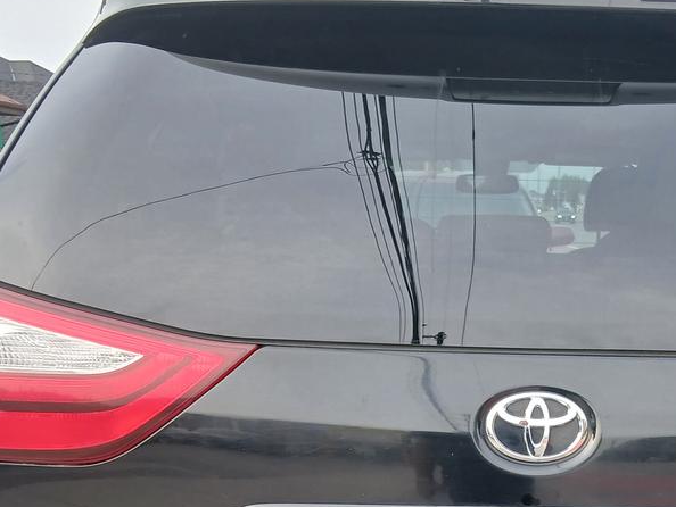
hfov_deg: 33.8
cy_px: 457
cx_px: 492
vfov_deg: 25.3
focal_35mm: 56
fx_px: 1094
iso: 25
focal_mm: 3.98
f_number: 1.8
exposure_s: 1/60
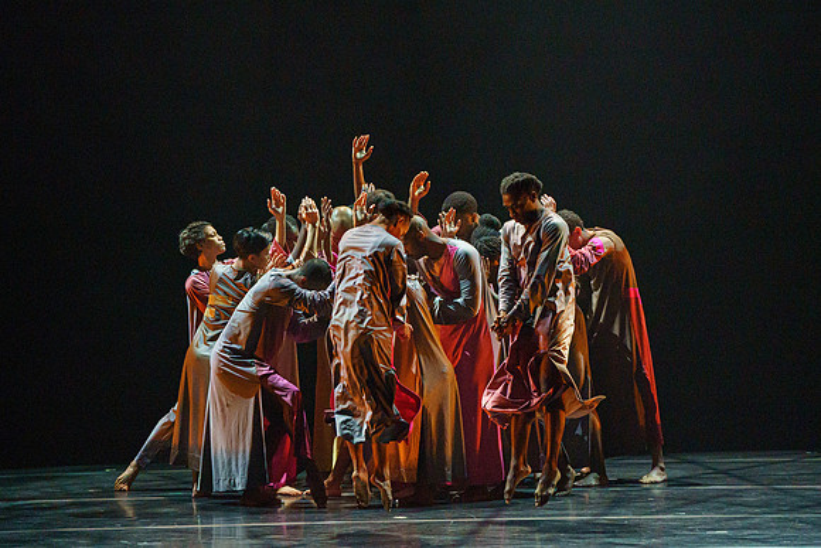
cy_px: 195
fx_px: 6797
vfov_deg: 4.6
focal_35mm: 298
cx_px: 406
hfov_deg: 6.9
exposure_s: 1/250
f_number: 5.6
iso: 6400
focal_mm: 226
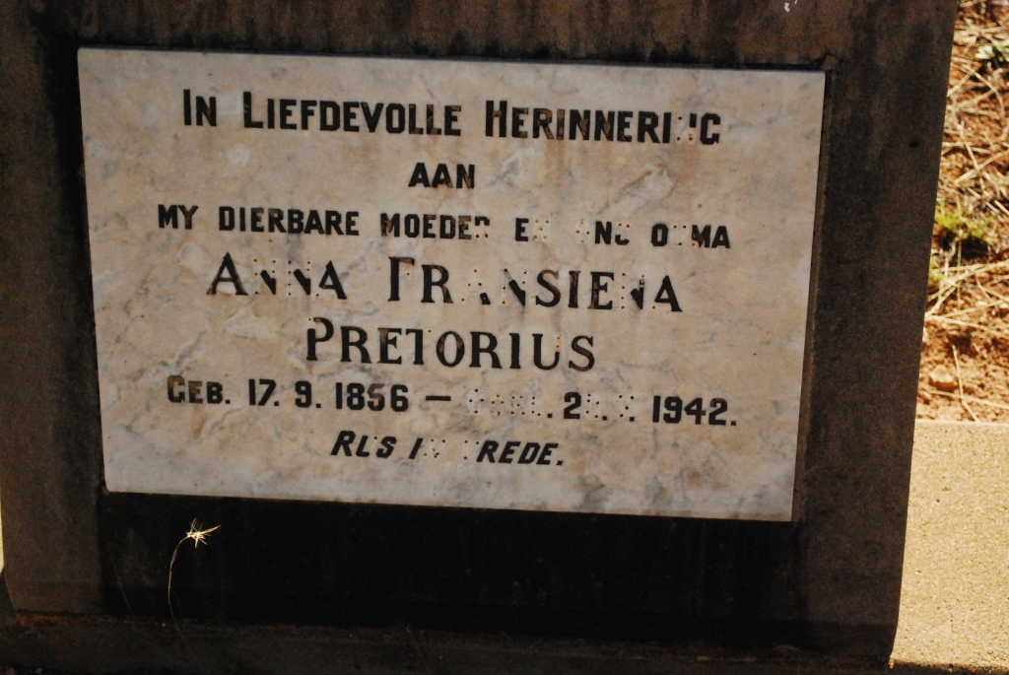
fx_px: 2104
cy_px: 338
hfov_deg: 27.0
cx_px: 504
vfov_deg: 18.2
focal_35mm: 75
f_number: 5.6
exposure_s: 1/4000
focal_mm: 50
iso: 1600
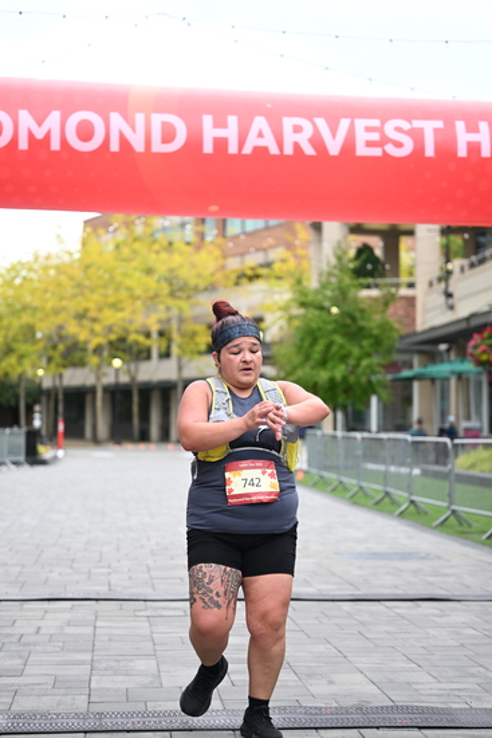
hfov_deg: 19.5
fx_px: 1434
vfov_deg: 28.8
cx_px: 246
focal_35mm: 70
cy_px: 369
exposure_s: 1/2000
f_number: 2.8
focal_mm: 70
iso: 640
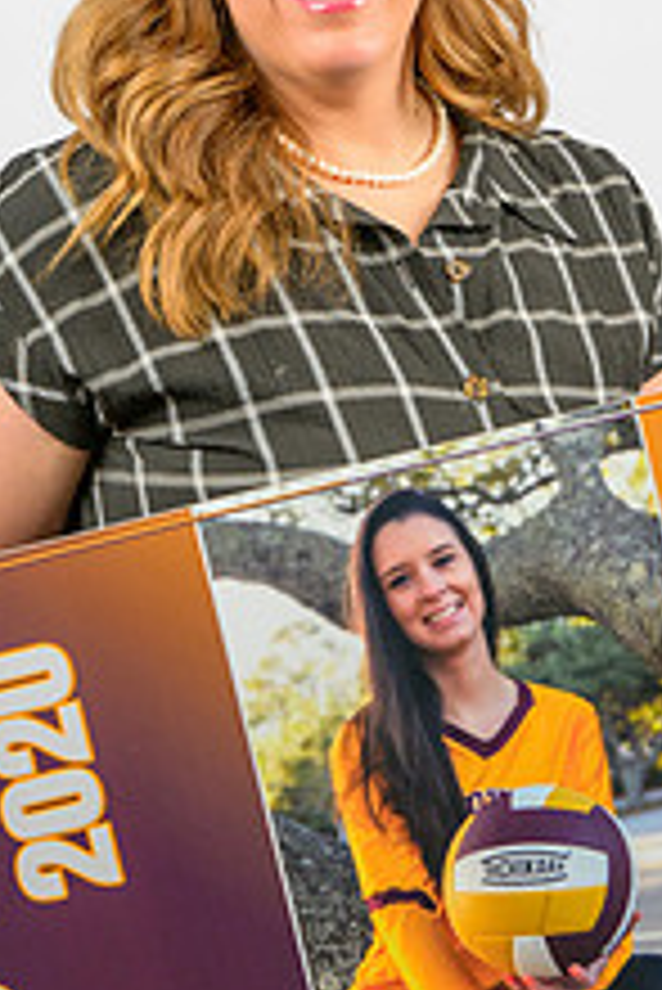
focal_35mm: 143
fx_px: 3938
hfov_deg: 9.6
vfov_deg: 14.3
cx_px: 275
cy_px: 504
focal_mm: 70
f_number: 6.3
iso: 1000
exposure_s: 1/160
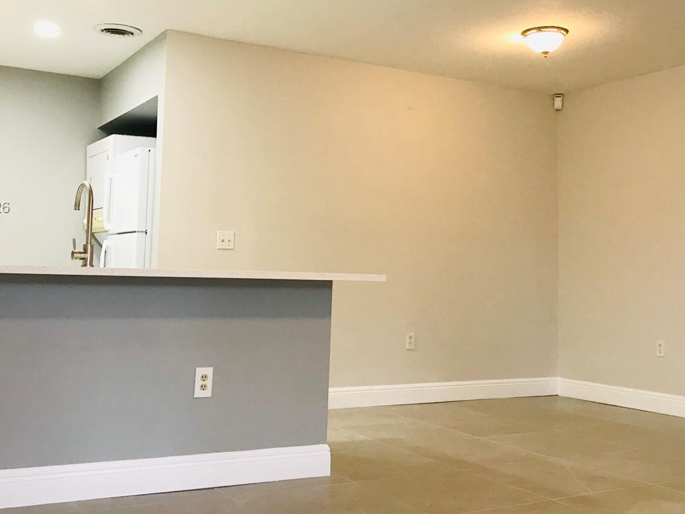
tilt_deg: +5.5
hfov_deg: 44.8
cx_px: 323
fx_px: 831
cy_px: 208
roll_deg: -0.9
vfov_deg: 34.2
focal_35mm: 42
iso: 32
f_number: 1.8
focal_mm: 3.99
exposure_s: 1/30
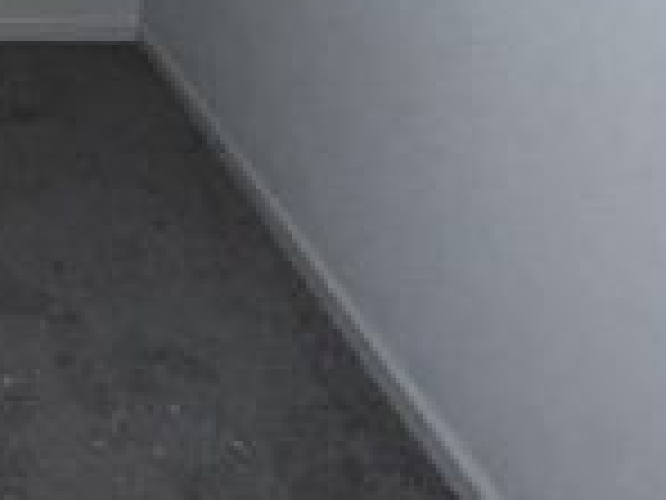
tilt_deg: -6.7
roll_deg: +0.3
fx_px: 1212
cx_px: -223
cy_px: -270
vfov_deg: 19.9
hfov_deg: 25.8
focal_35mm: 63
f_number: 2.2
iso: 320
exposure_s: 1/31
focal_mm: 2.22
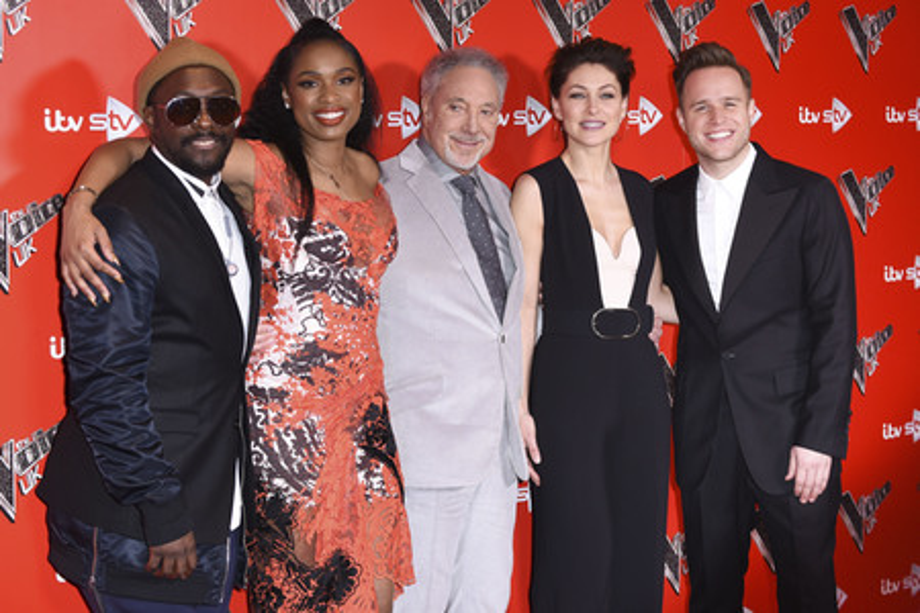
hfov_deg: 25.4
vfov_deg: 17.1
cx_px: 460
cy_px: 306
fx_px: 2044
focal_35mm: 80
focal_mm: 80
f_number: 5.6
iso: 1000
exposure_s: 1/250
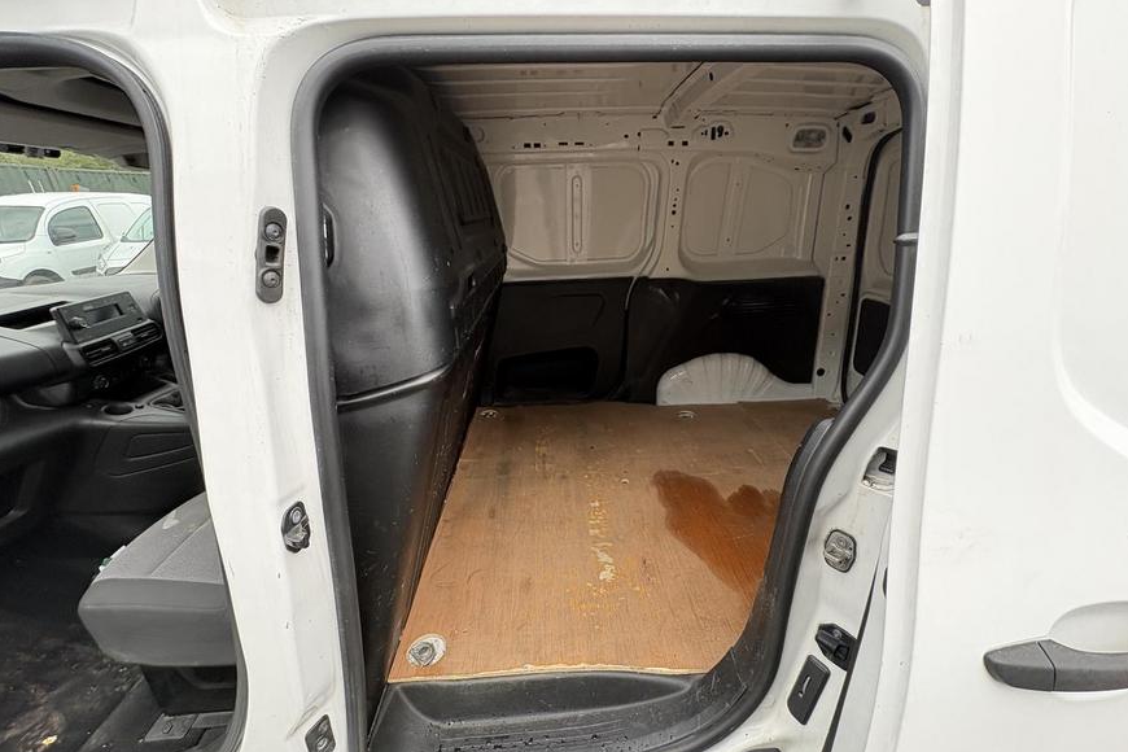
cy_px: 371
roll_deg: -2.6
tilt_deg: -19.9
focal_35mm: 15
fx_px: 470
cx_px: 577
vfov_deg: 77.3
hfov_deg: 100.4
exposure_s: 1/136
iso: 80
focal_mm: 2.22
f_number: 2.2
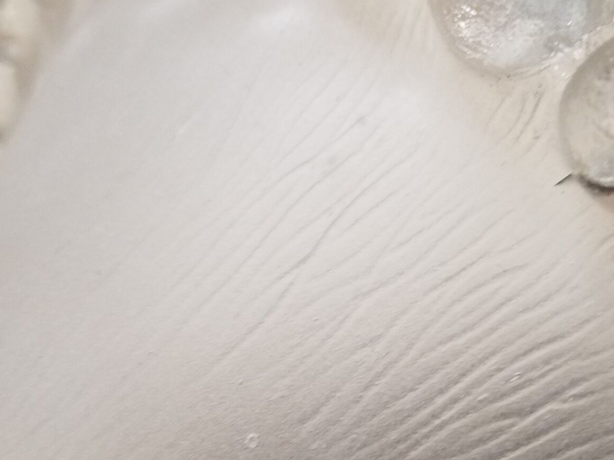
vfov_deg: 32.1
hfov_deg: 40.6
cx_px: 479
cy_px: 259
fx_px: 798
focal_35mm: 45
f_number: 1.7
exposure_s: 1/17
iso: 200
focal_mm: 4.2
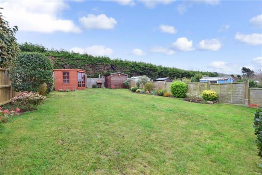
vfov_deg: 77.3
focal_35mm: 15
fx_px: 109
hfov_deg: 100.4
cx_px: 131
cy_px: 88
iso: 400
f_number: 6.3
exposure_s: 1/160
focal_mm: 10
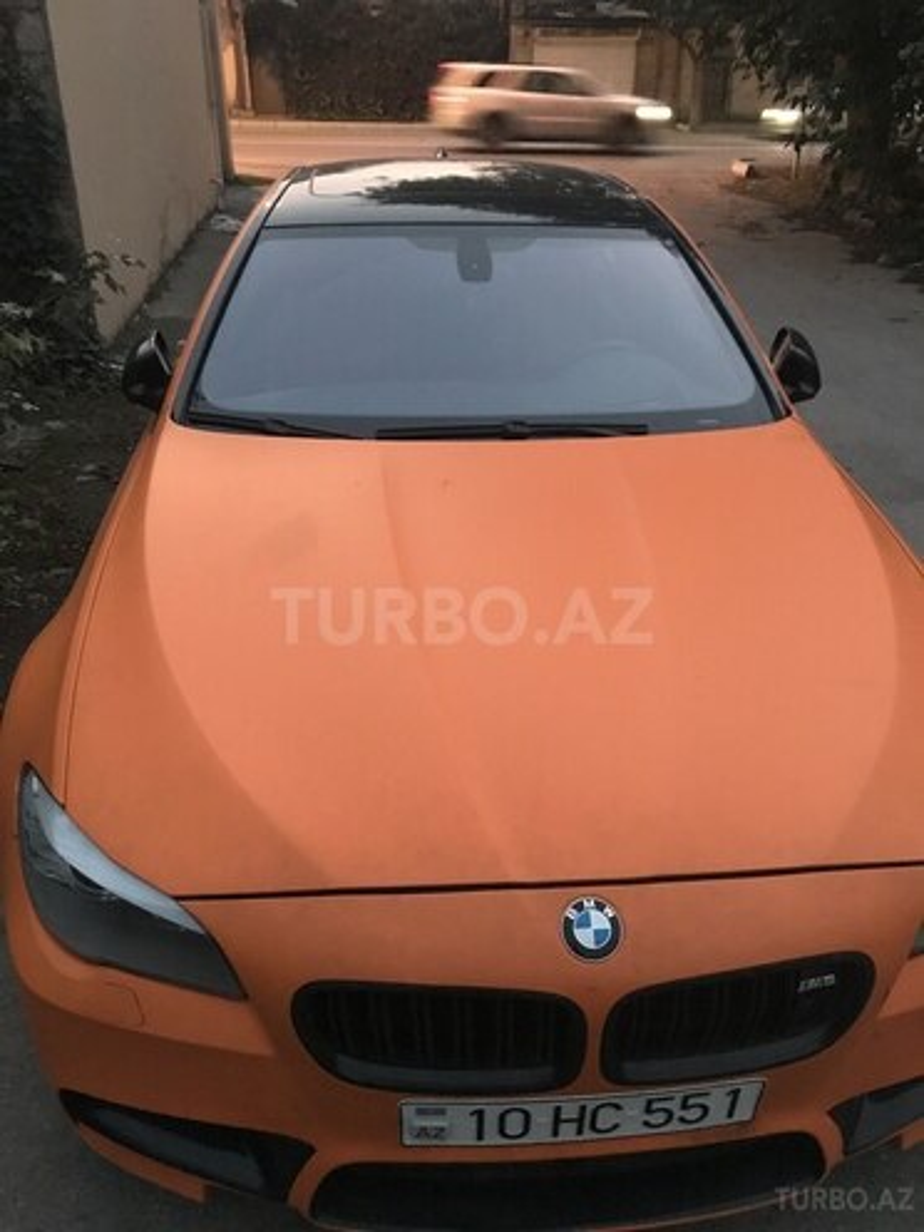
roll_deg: +0.6
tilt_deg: -27.8
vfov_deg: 63.4
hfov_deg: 49.7
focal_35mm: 28
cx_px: 462
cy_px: 616
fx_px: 997
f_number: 1.8
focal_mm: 3.99
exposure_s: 1/4
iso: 125
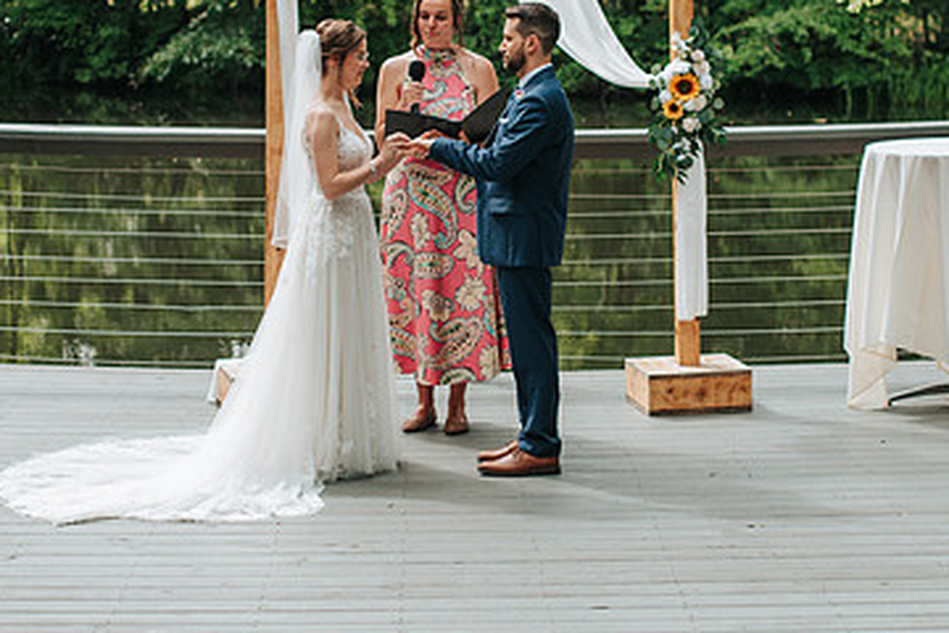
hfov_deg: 21.7
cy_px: 224
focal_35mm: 94
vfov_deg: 14.5
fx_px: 2478
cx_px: 454
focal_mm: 50
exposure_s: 1/400
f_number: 2.8
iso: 100
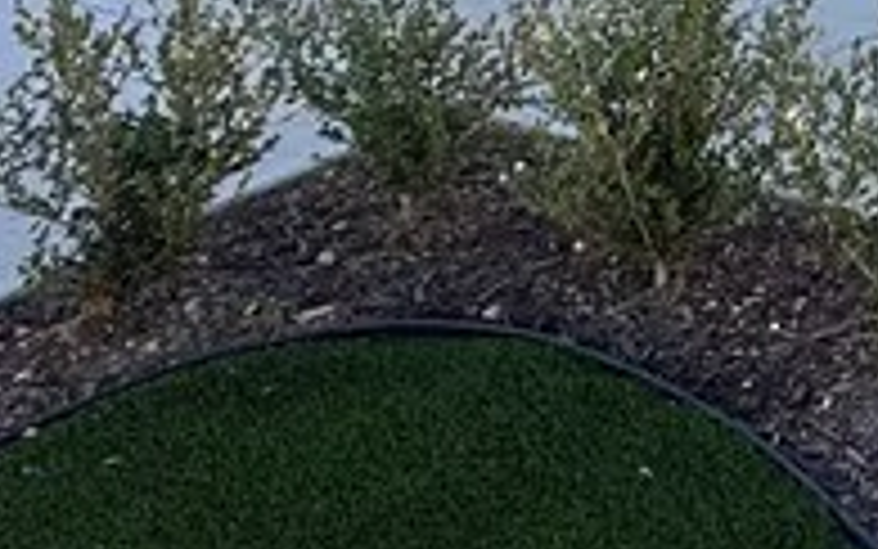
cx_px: 1288
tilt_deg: +3.9
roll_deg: -0.5
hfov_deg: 22.2
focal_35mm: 78
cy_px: -580
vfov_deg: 13.9
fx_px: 1867
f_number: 2.2
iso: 40
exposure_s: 1/504
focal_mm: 2.22
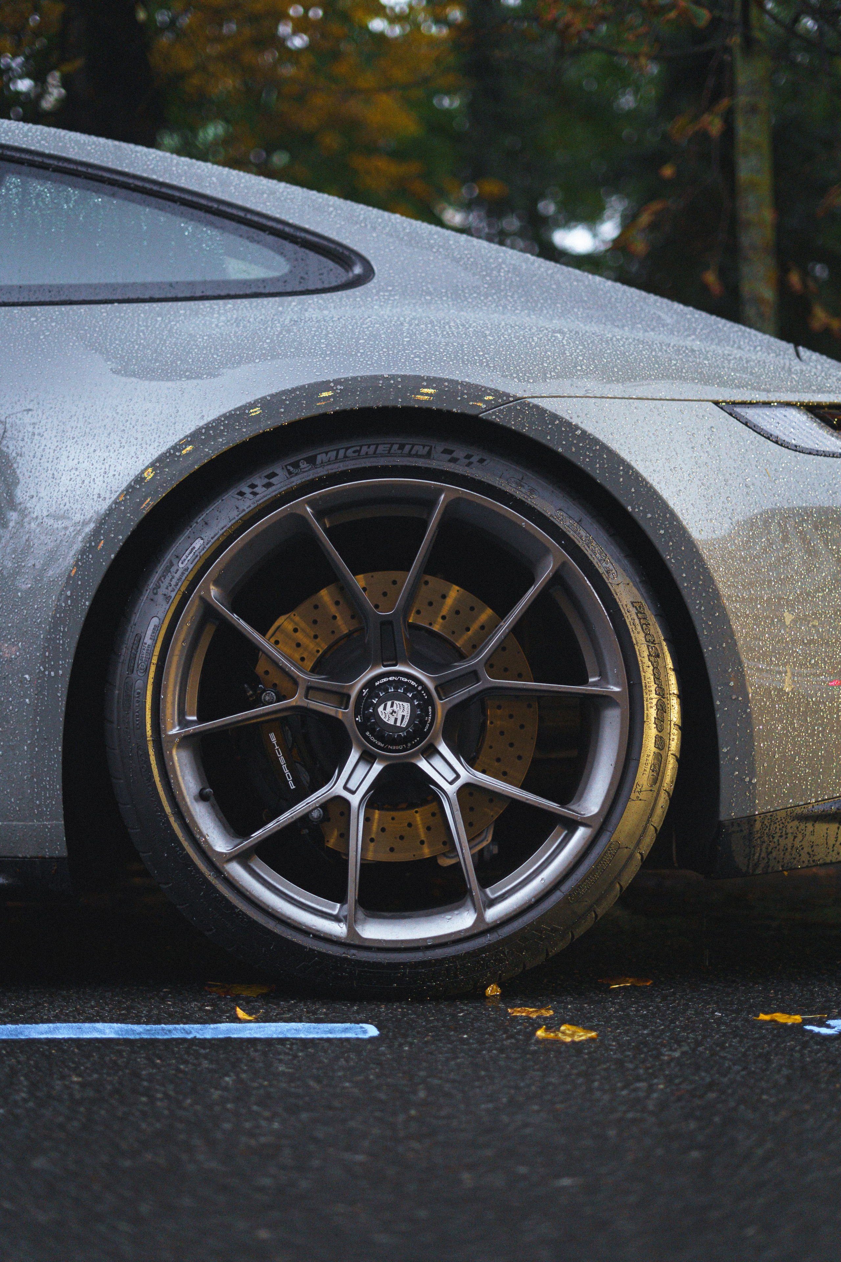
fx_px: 1752
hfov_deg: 27.0
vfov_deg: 39.6
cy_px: 631
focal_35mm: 50
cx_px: 420
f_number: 1.8
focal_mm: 50
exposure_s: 1/60
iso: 1250
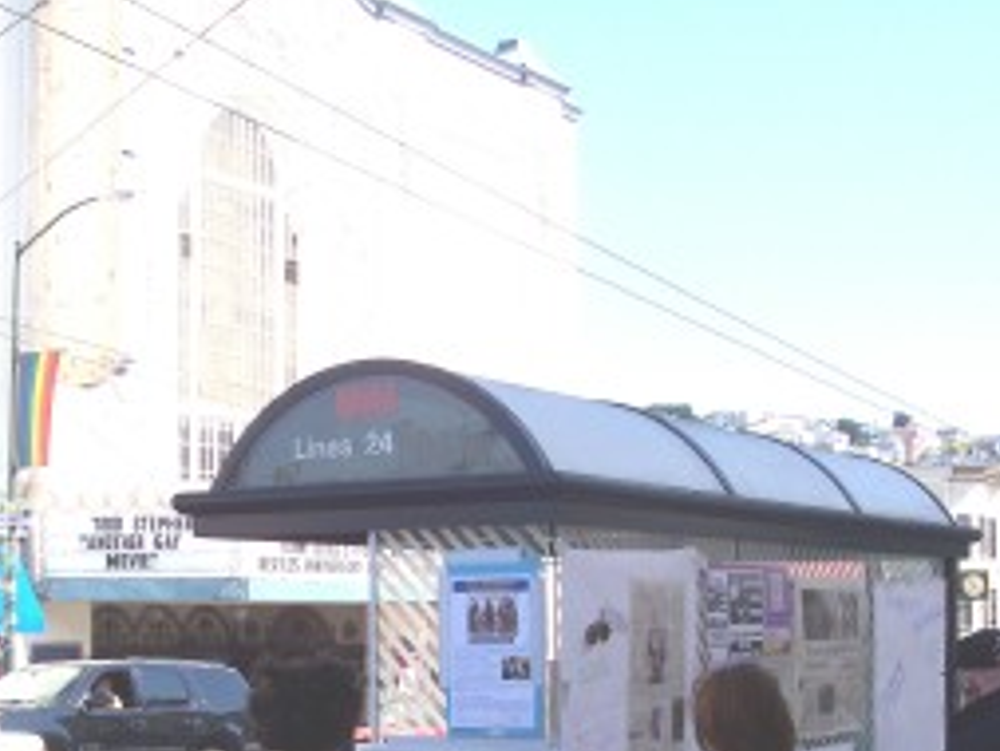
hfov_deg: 32.1
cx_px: 431
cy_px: 553
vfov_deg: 24.2
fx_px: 1734
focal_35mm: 60
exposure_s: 1/500
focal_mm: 8
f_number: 4.8
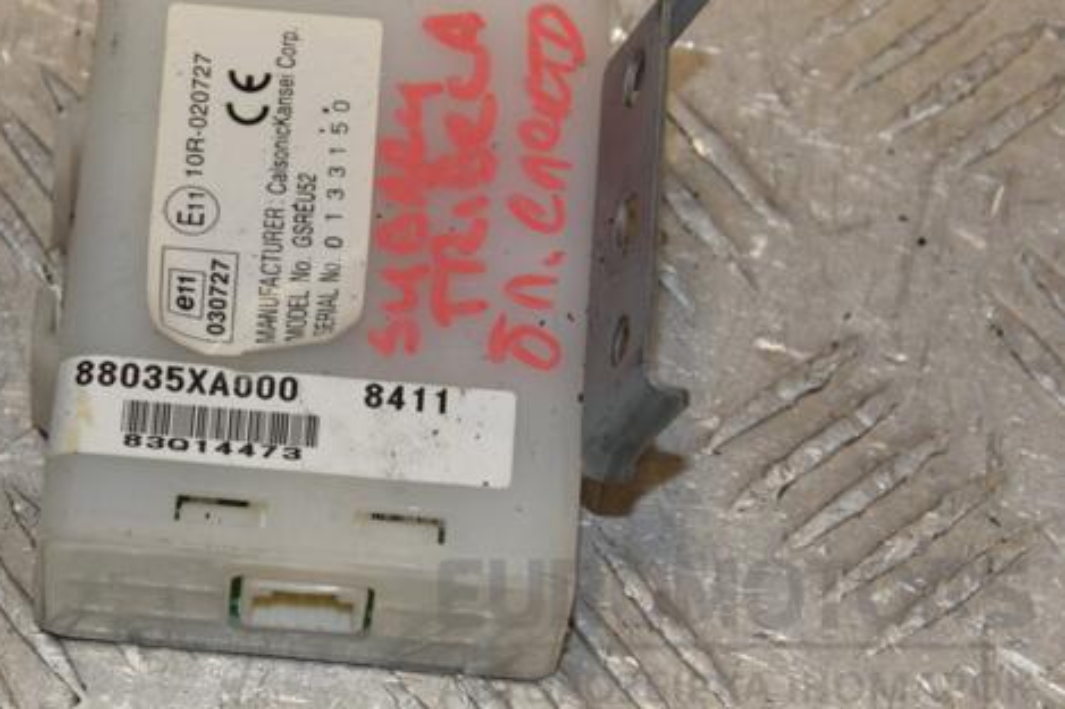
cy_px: 291
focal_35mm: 202
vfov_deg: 6.8
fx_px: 5961
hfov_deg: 10.2
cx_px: 395
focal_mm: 105
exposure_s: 1/200
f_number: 10
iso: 800
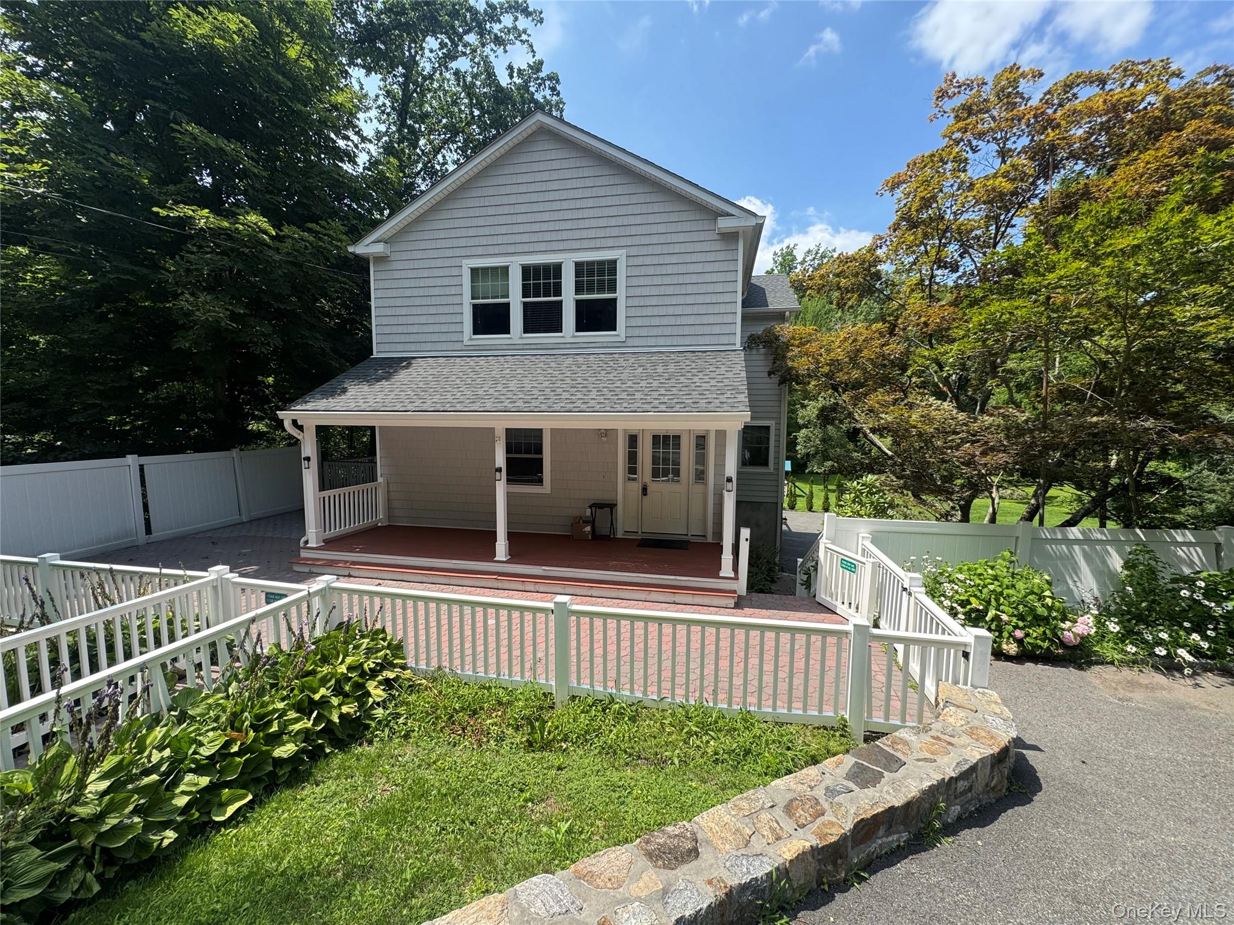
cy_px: 462
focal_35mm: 14
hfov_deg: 102.1
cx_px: 617
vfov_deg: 85.7
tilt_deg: -6.5
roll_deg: -0.6
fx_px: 499
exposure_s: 1/849
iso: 50
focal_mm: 2.22
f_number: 2.2
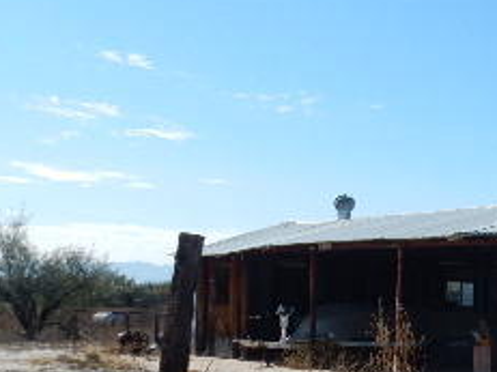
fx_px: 1191
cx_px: 542
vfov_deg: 17.4
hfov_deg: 22.3
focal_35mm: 83
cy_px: 363
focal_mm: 5.4
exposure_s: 1/1600
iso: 125
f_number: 4
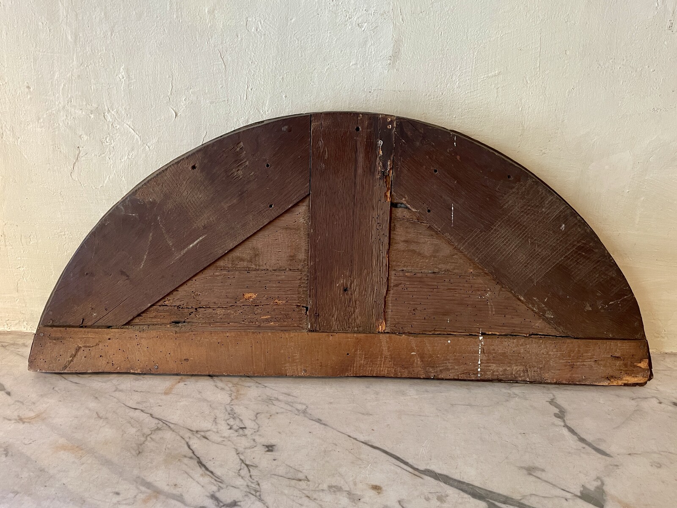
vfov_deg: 53.1
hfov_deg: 67.3
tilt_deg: -19.7
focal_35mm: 26
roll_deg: -2.3
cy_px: 254
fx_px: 508
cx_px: 338
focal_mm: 4.2
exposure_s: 1/50
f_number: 1.6
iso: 250
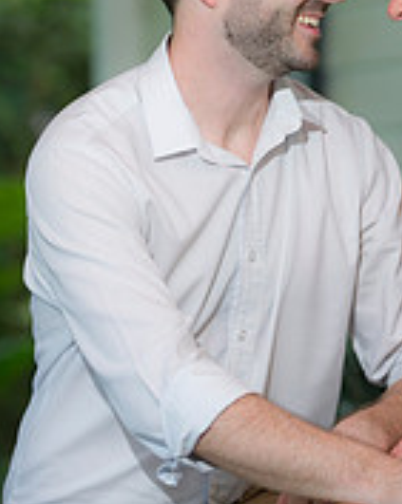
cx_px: 398
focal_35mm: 277
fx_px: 4130
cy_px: 174
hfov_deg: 5.6
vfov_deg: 7.0
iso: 320
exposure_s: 1/125
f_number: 2.8
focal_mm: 116
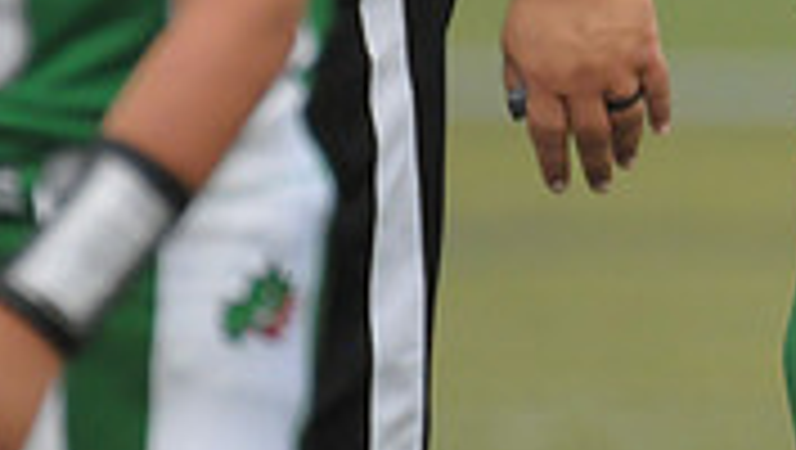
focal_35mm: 2053
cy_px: -376
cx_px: 1048
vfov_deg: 0.6
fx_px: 43378
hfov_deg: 1.1
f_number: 4
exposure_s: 1/4000
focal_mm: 400
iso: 1600
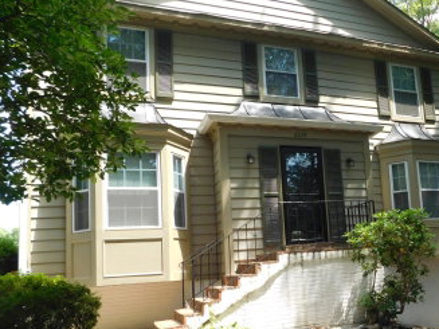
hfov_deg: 49.3
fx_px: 456
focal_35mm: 36
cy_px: 205
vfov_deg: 39.4
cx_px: 329
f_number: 3
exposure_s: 1/320
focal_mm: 4
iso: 125
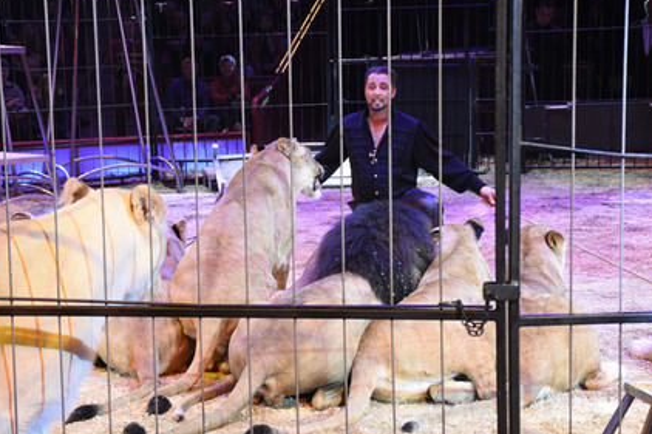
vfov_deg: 17.7
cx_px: 305
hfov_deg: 26.3
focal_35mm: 77
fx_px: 1394
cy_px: 221
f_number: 6.3
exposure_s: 1/160
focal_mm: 48
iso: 3200
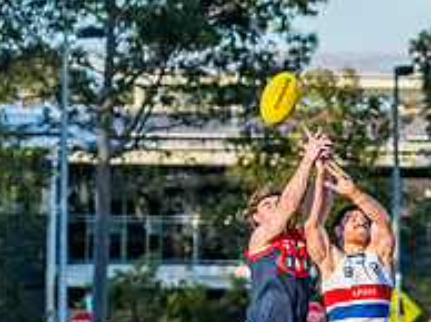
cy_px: 328
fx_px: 9314
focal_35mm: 749
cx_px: 299
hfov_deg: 2.7
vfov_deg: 2.0
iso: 800
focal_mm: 170
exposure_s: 1/1600
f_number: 7.1
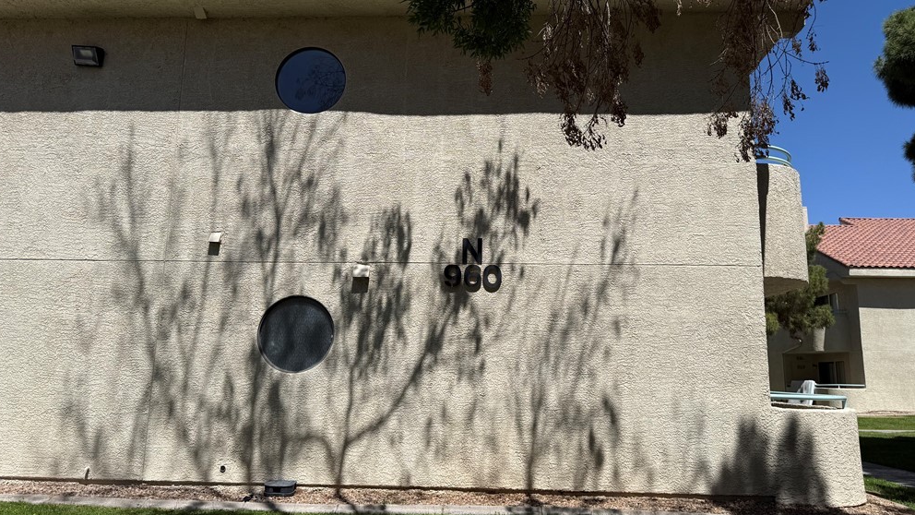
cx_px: 460
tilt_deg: +11.5
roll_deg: -0.9
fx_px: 655
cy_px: 236
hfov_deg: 69.9
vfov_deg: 42.9
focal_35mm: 27
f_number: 1.78
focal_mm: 6.76
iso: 80
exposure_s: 1/7353
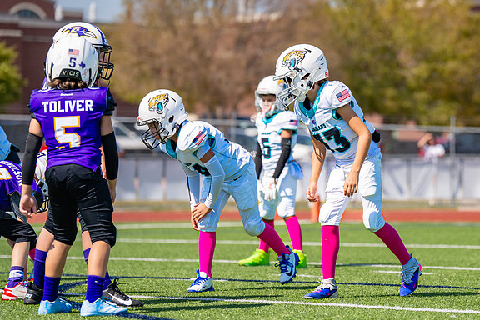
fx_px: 2466
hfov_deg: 11.1
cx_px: 327
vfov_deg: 7.4
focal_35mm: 185
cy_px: 154
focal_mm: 126
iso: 100
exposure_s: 1/2000
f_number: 2.8
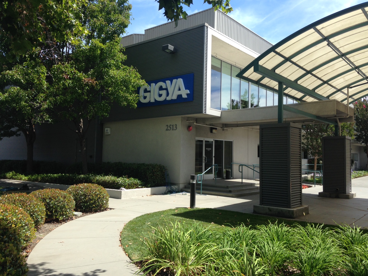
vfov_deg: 42.9
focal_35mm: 33
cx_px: 184
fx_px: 351
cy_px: 138
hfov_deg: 55.4
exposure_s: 1/821
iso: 50
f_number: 2.4
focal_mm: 4.12
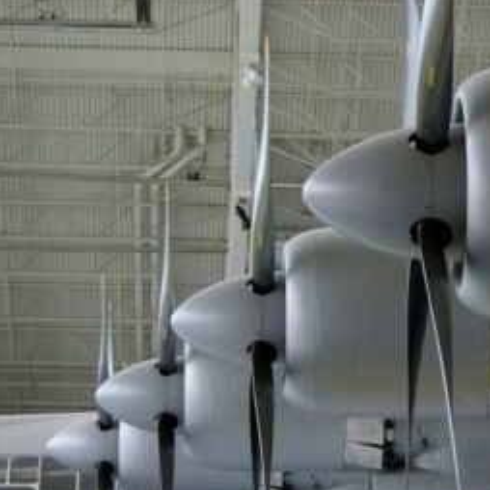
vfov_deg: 9.6
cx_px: 444
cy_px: 250
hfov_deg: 9.5
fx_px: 2928
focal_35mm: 183
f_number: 4.5
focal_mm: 73
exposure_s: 1/60
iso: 200
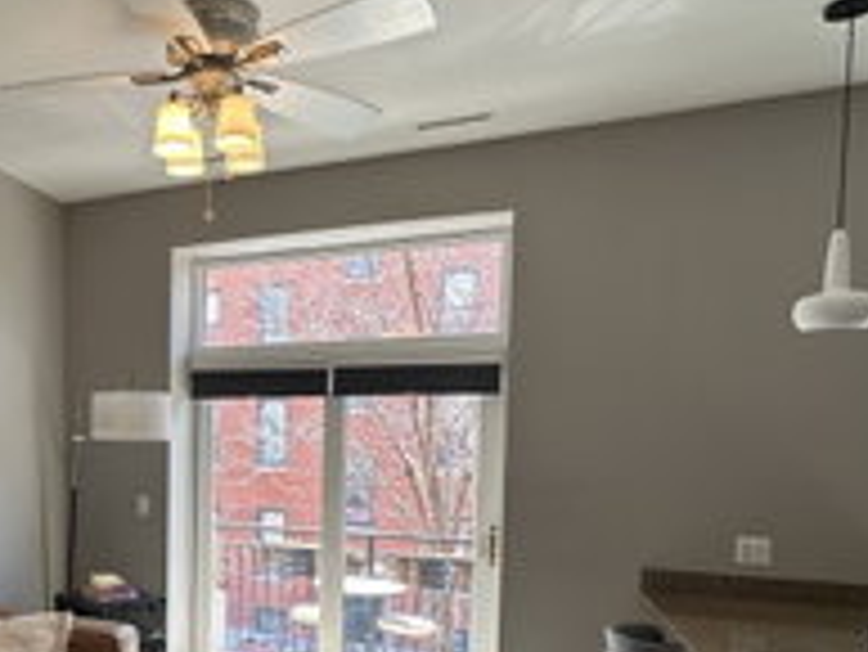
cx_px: 119
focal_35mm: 31
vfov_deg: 44.2
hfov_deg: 52.6
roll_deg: -0.7
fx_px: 778
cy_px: 477
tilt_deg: -3.6
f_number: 2.2
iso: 50
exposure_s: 1/120
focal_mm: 2.22
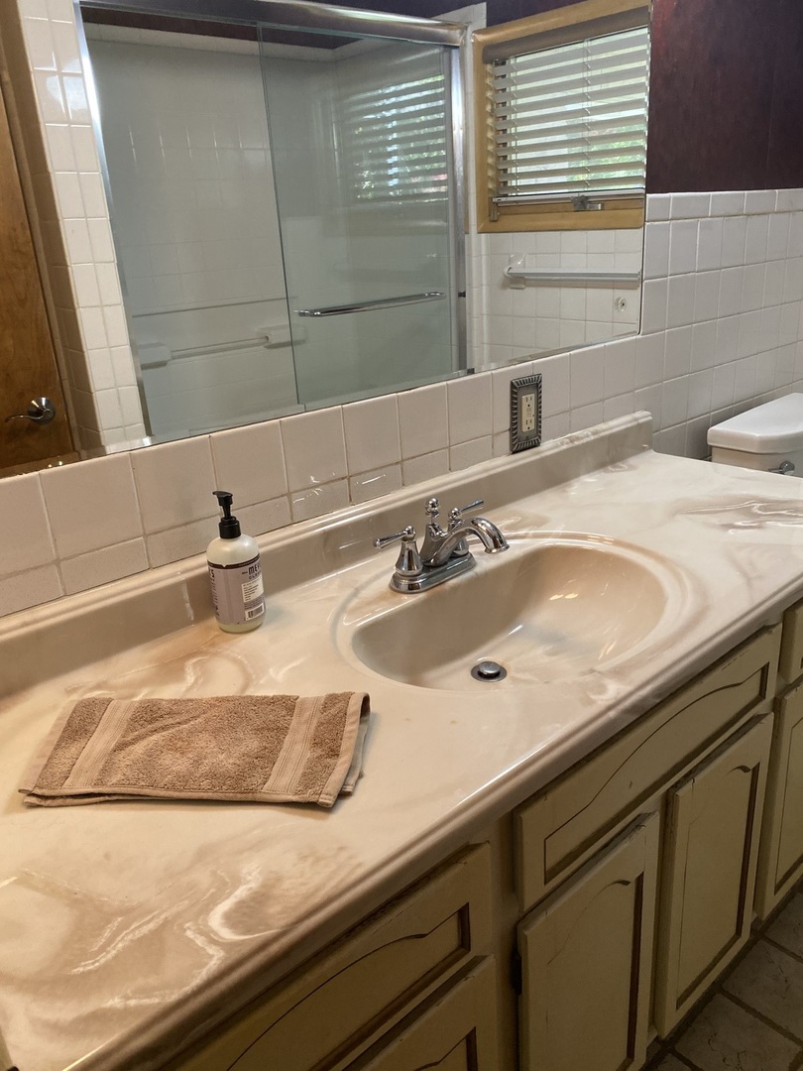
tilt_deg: -21.1
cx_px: 402
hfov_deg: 53.1
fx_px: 804
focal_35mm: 26
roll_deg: +4.4
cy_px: 536
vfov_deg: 67.3
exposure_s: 1/60
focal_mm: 4.25
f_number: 1.8
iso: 320
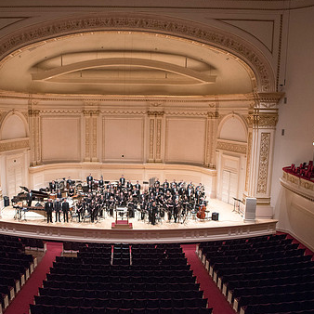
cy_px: 177
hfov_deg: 46.9
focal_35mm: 35
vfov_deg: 47.1
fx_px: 359
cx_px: 121
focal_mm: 24
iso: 1600
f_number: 2.8
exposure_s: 1/200
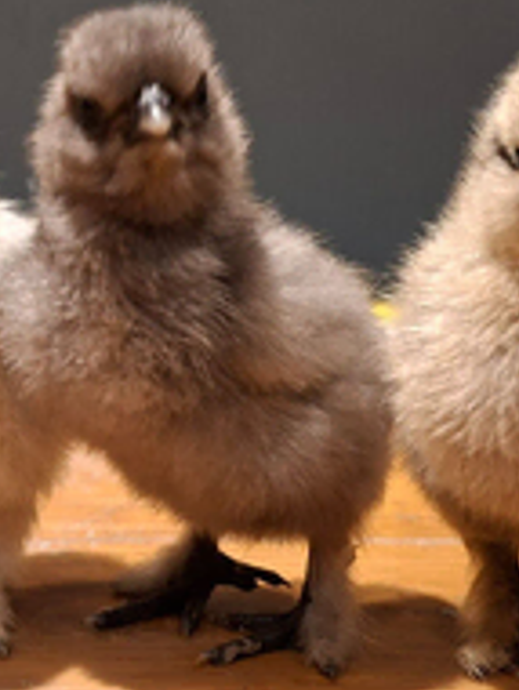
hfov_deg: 25.5
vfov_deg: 33.7
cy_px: 310
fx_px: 1137
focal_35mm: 57
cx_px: 143
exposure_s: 1/33
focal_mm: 5.54
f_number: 1.8
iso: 250
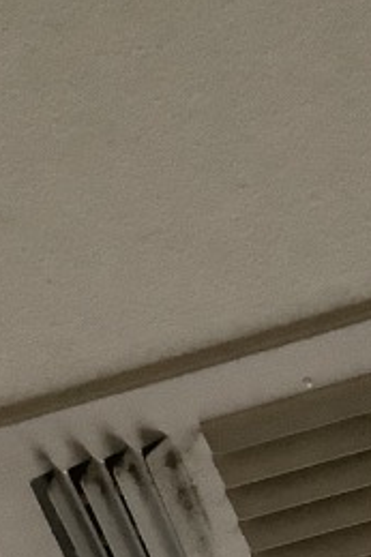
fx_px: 1966
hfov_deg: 10.7
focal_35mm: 127
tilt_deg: +51.4
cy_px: 741
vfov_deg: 15.3
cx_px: 330
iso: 320
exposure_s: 1/60
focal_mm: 3.3
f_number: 2.4
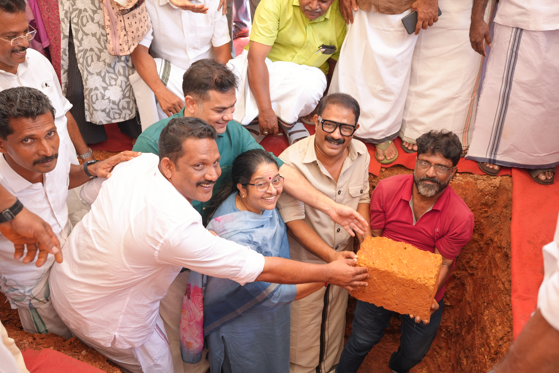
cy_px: 186
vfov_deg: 37.9
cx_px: 280
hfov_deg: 54.4
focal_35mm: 35
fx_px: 543
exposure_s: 1/125
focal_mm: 35
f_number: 5
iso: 500
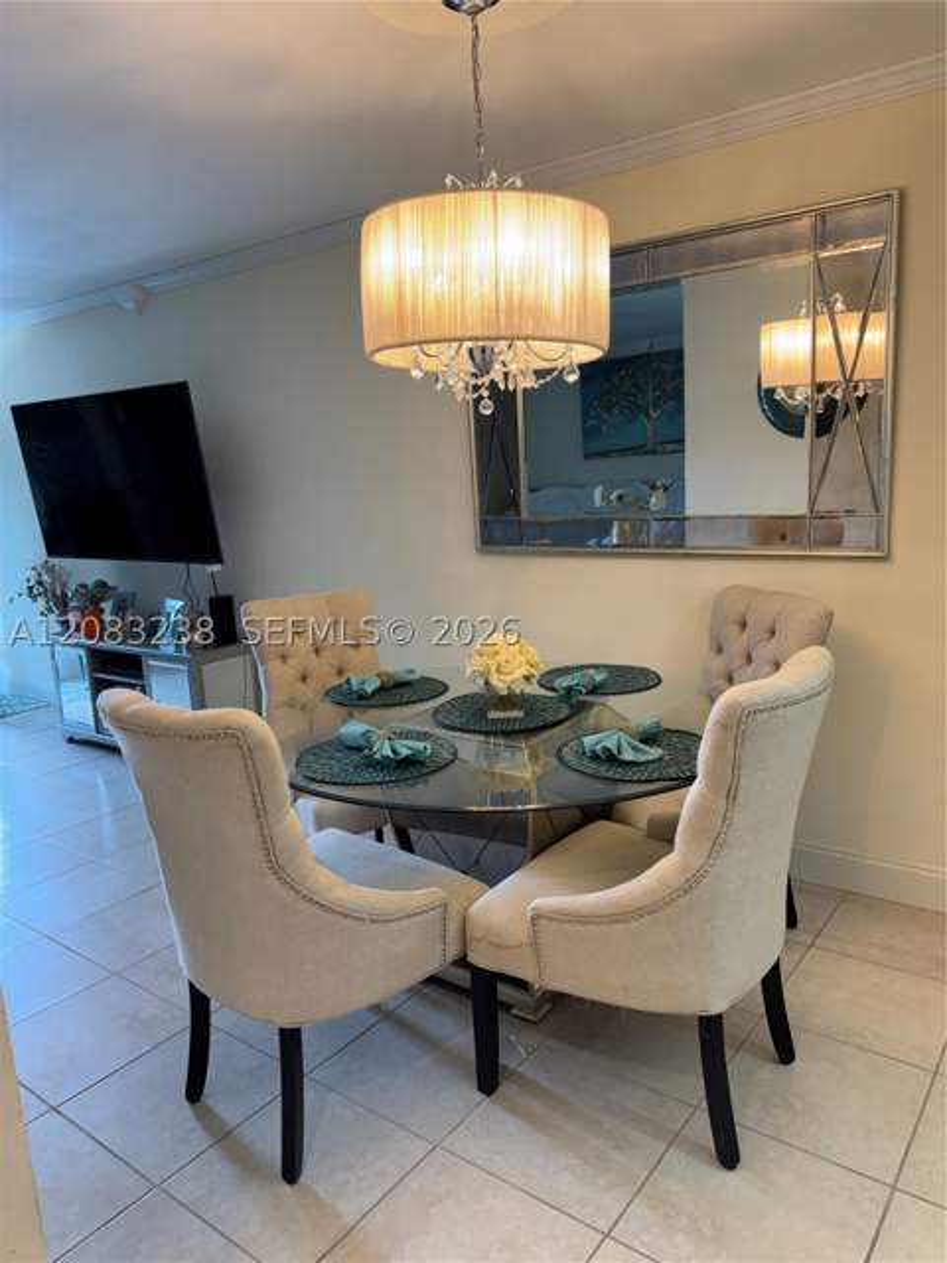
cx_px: 474
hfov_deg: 56.8
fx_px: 875
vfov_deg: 71.6
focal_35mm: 24
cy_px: 632
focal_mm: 6.76
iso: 160
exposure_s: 1/120
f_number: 1.78
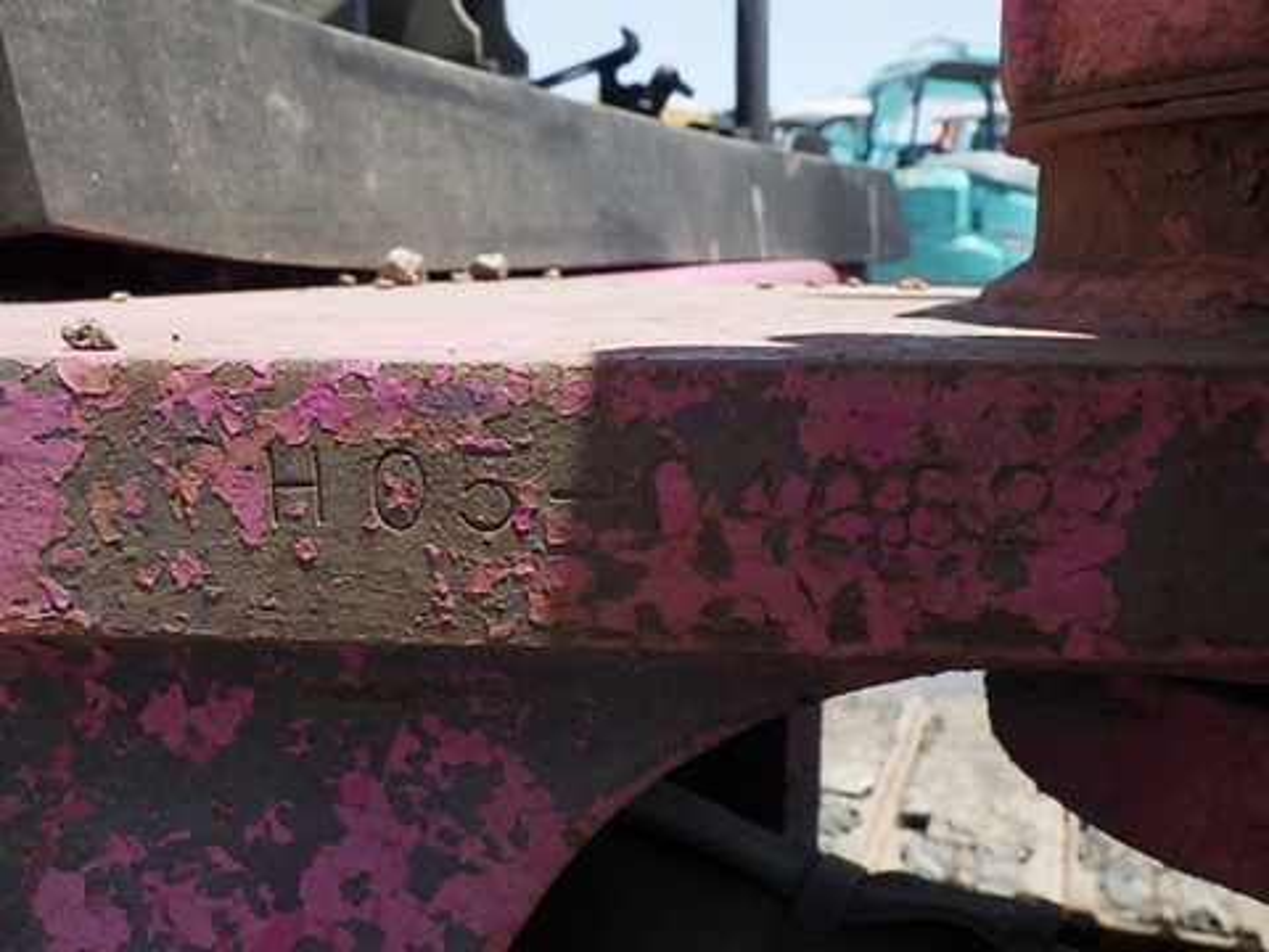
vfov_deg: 41.8
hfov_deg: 54.0
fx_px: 1246
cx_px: 634
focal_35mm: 34
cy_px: 476
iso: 250
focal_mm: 6.1
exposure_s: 1/640
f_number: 4.6
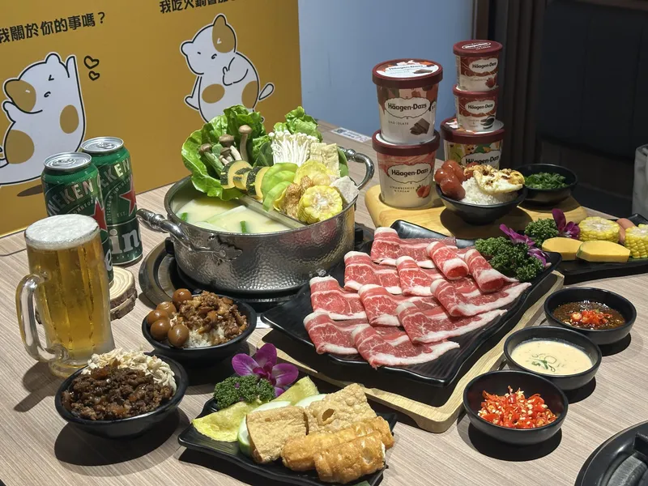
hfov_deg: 39.7
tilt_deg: -25.1
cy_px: 243
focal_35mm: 48
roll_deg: +2.1
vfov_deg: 30.3
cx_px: 324
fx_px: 899
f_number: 1.78
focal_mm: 6.86
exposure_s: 1/60
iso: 100
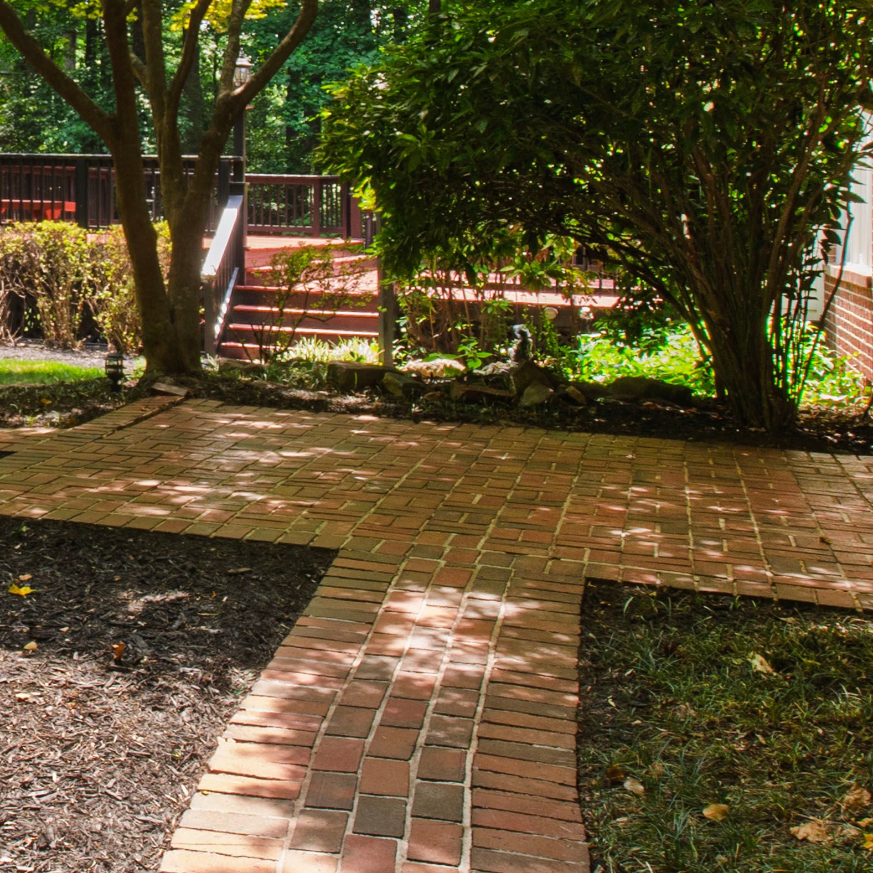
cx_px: -81
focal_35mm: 45
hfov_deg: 33.0
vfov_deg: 36.0
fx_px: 1284
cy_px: 147
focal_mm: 10
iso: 100
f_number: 8
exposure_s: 1/25
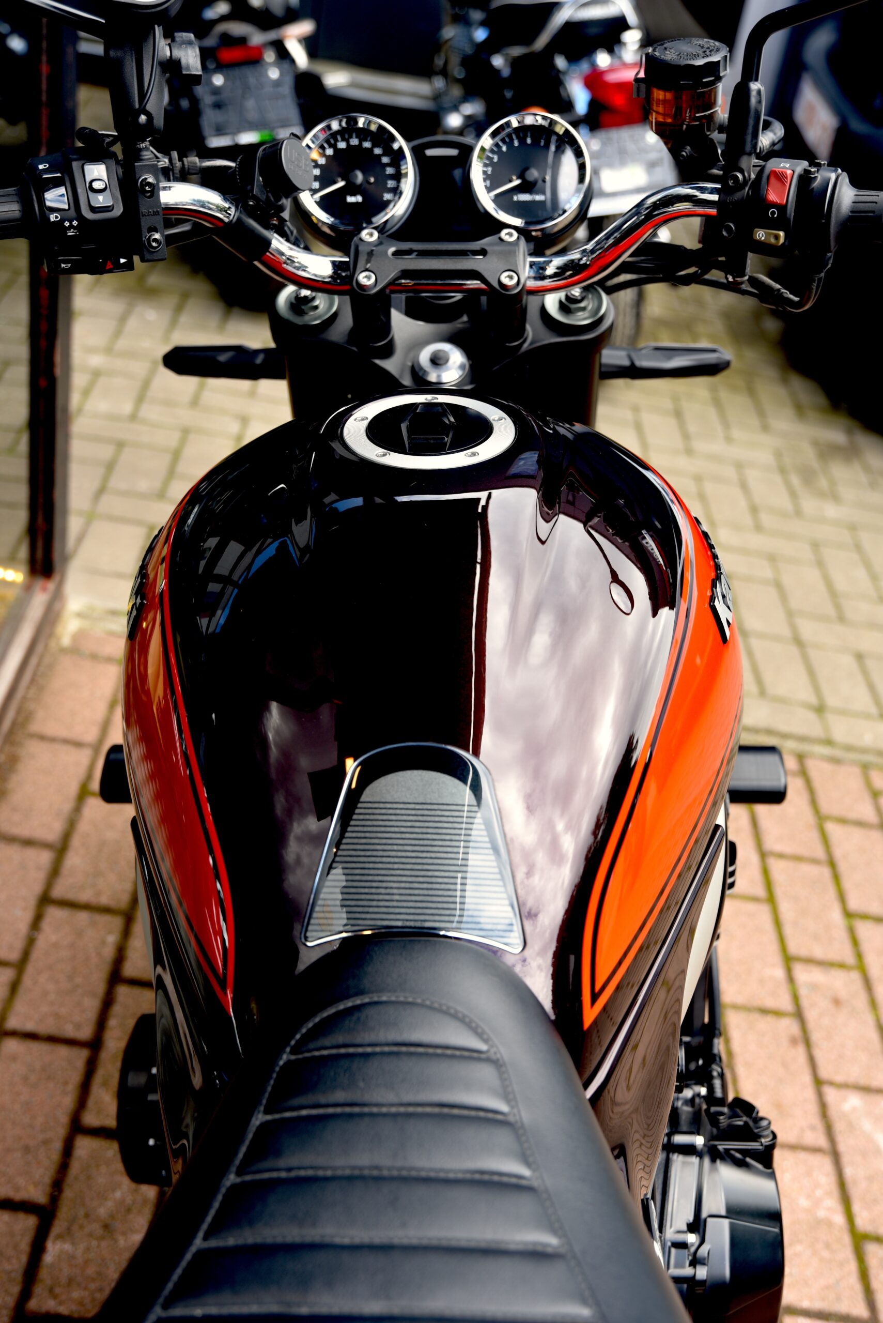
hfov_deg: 30.5
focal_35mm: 44
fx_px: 1617
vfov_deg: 44.5
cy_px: 662
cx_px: 442
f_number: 4.5
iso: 100
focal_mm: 44
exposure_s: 1/80
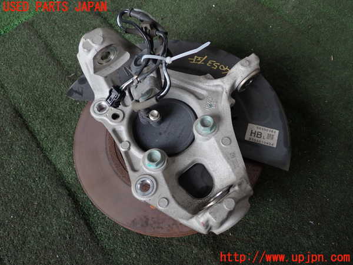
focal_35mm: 30
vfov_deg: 46.8
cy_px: 132
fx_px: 306
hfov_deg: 60.0
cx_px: 176
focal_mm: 5.4
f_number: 2.3
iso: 200
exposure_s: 1/40
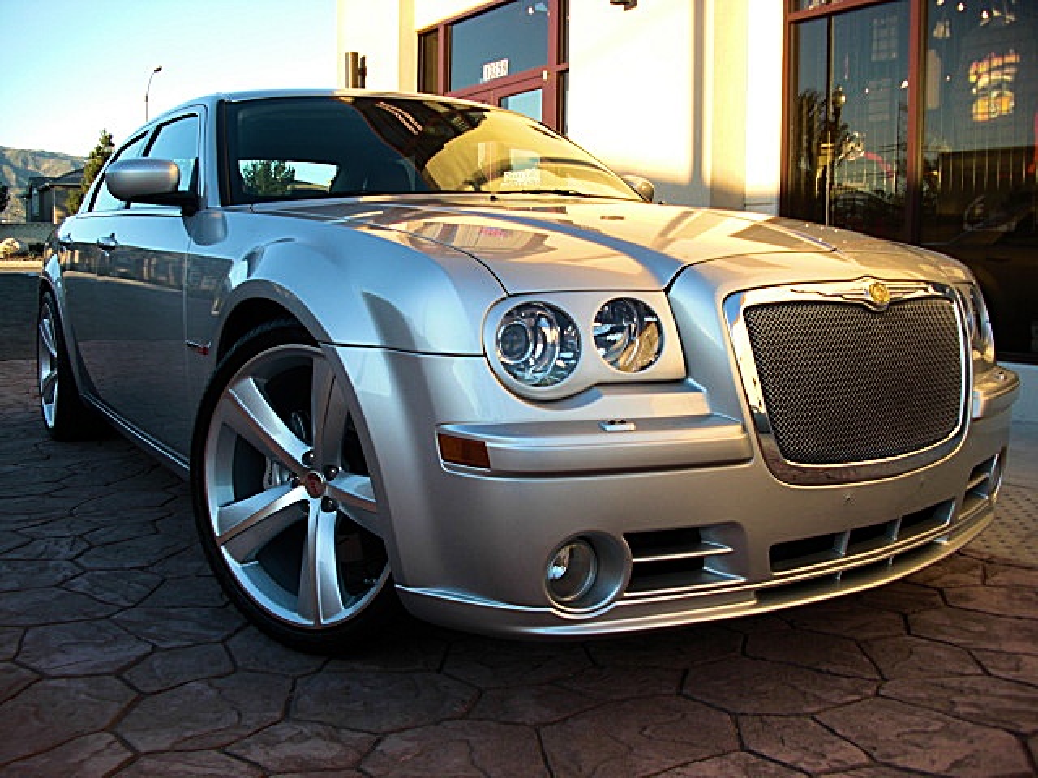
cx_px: 519
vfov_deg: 39.7
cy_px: 389
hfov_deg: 51.4
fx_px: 1080
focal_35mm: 36
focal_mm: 6.3
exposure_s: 1/125
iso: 50
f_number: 2.8
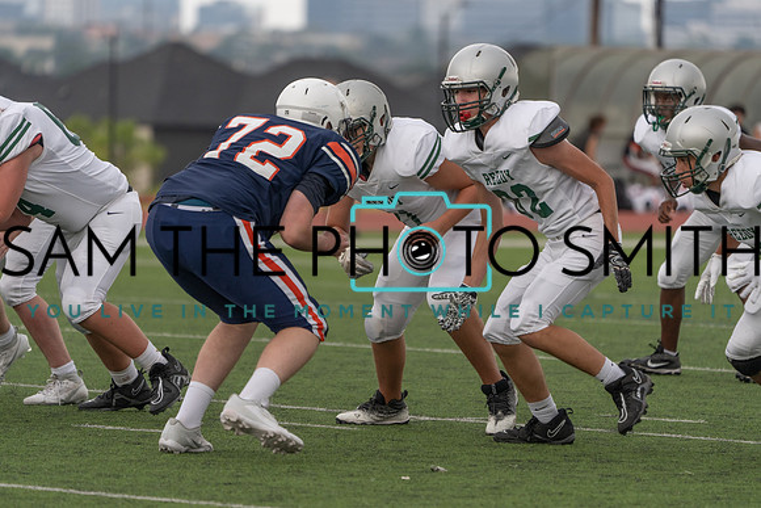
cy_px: 254
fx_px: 6977
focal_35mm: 330
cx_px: 380
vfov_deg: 4.2
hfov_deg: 6.2
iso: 800
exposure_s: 1/1000
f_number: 5.6
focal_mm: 330
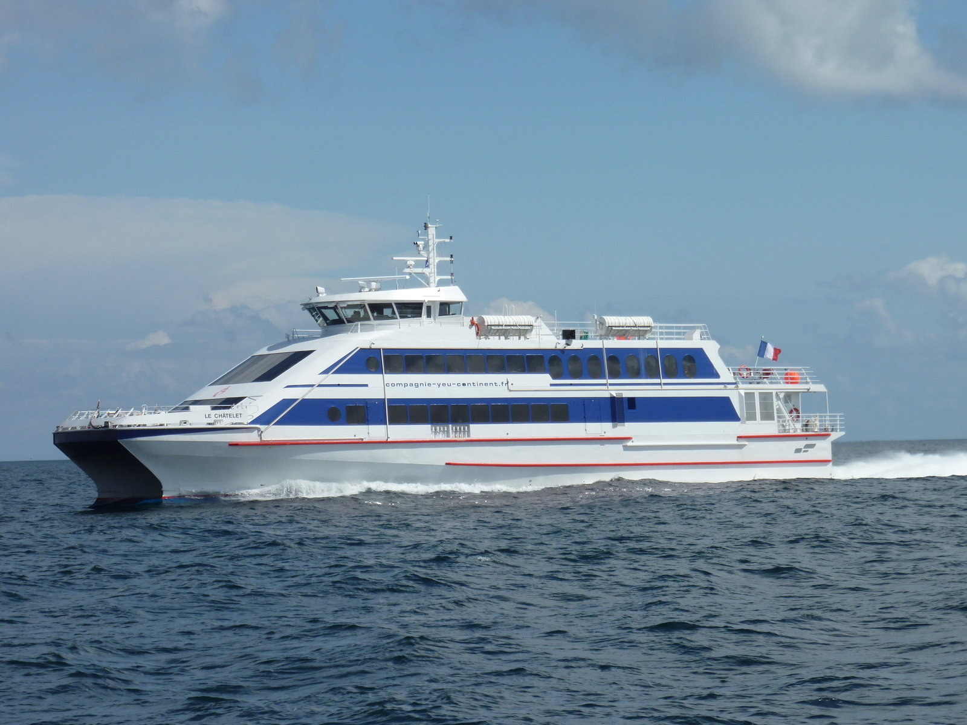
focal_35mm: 119
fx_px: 3324
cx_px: 484
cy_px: 362
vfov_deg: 12.5
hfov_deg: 16.6
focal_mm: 19.5
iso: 80
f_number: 5.6
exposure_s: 1/800
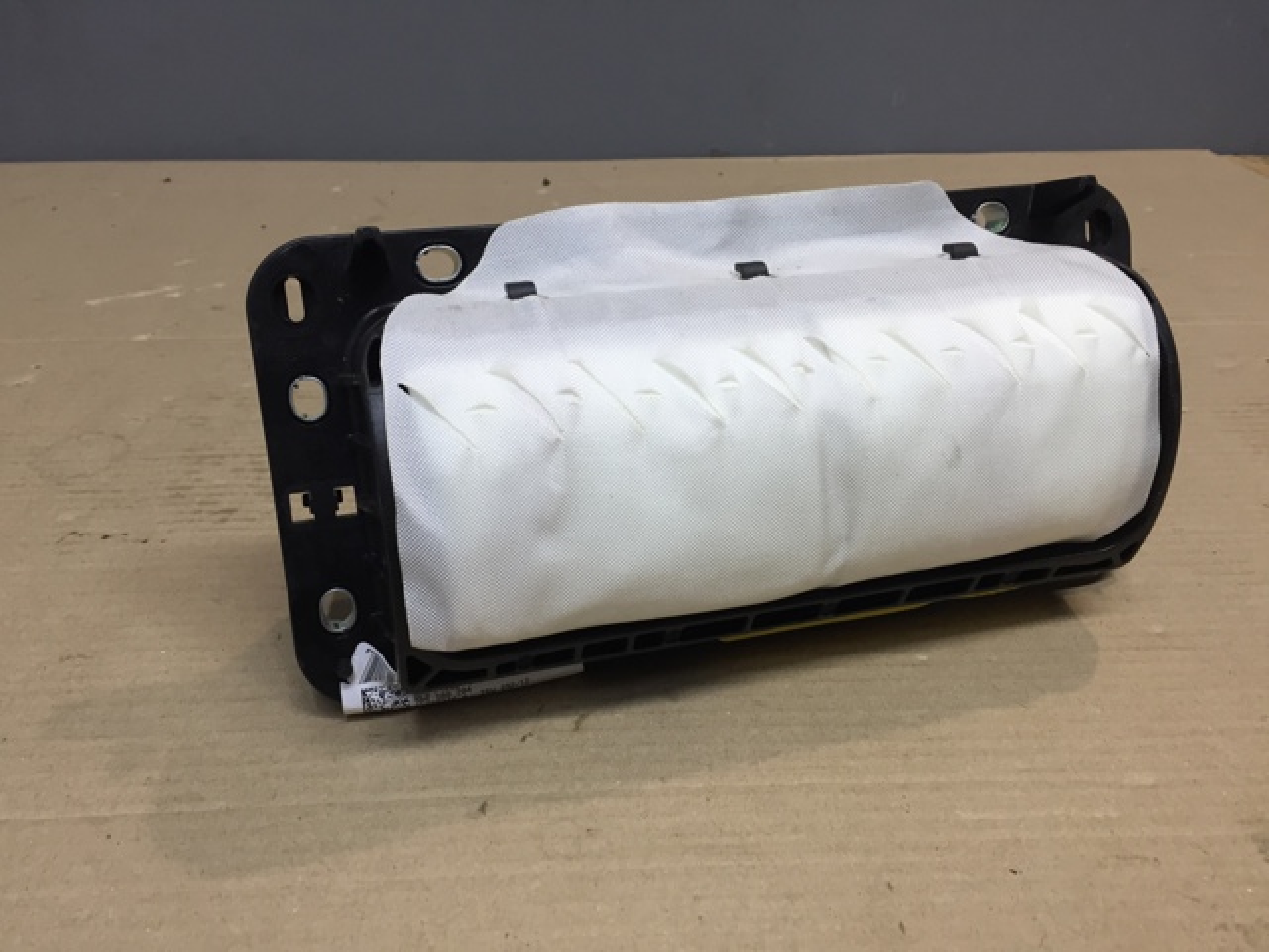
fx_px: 1063
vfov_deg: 48.2
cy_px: 476
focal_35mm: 29
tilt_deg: -28.8
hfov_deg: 61.7
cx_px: 634
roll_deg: -0.5
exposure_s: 1/30
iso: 32
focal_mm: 4.15
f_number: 2.2
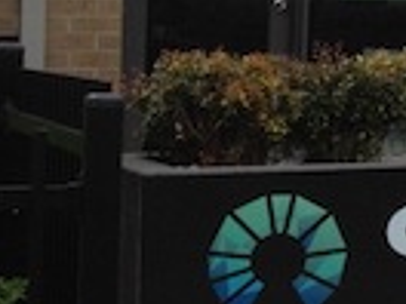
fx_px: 2017
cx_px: 993
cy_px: -43
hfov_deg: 10.0
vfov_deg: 8.6
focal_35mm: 172
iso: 64
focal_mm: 4.28
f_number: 2.4
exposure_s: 1/1227
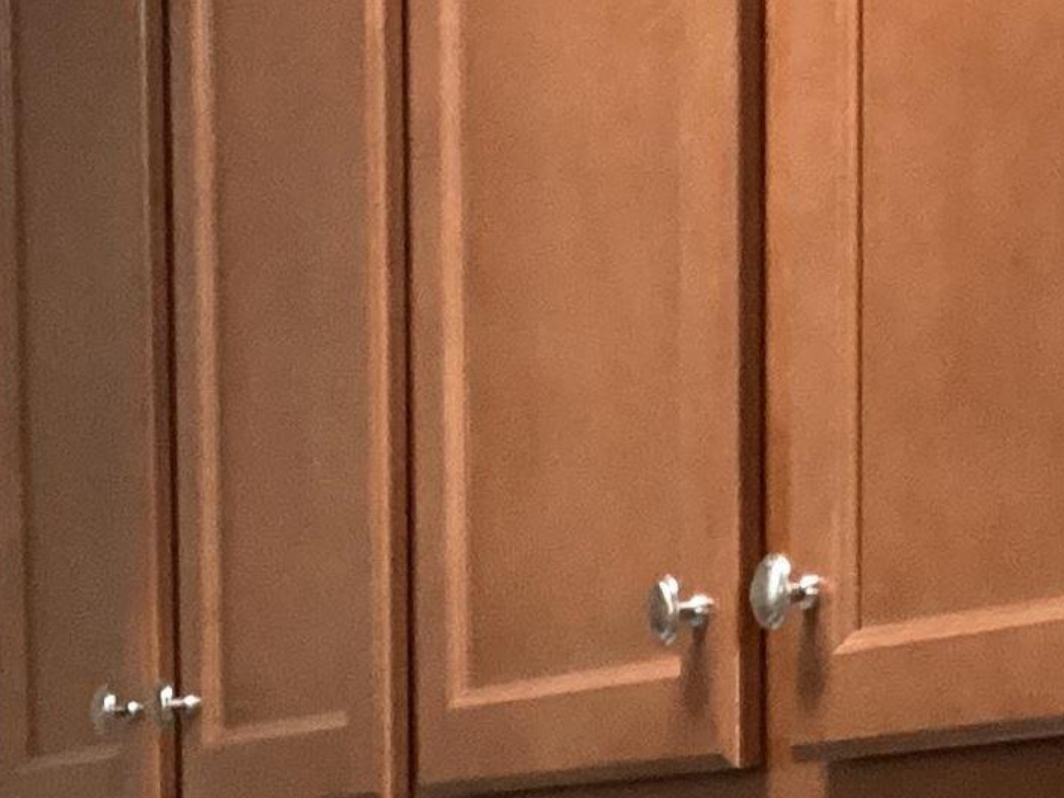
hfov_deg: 14.6
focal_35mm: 135
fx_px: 4150
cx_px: 323
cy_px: 1324
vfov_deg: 10.5
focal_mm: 3.3
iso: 320
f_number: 2.4
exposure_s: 1/40
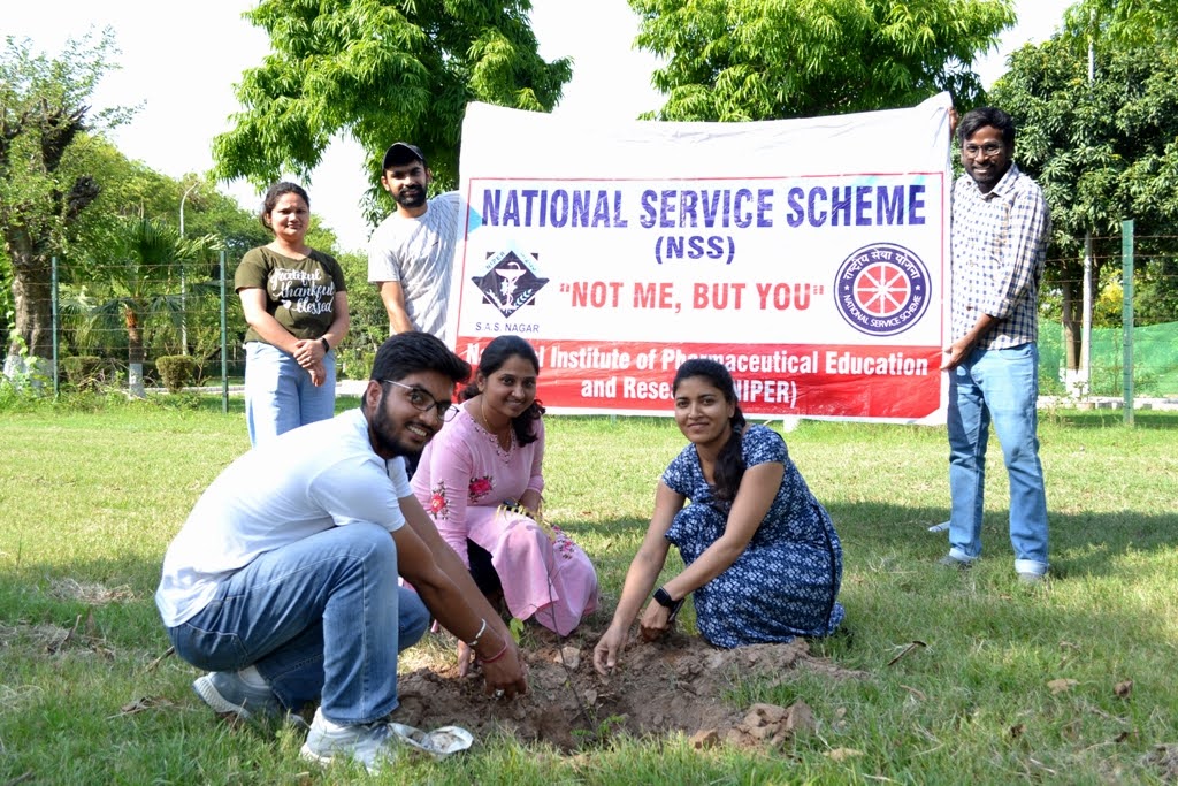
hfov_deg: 57.2
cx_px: 589
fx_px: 1080
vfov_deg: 40.0
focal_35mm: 33
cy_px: 393
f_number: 5.6
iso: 200
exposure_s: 1/160
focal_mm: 22
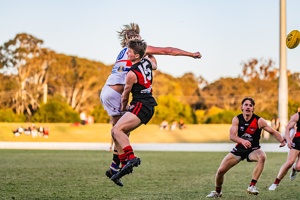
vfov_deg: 8.0
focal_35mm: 171
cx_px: 150
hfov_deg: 12.0
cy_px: 100
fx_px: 1424
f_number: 4
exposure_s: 1/1600
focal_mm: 170
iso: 1000
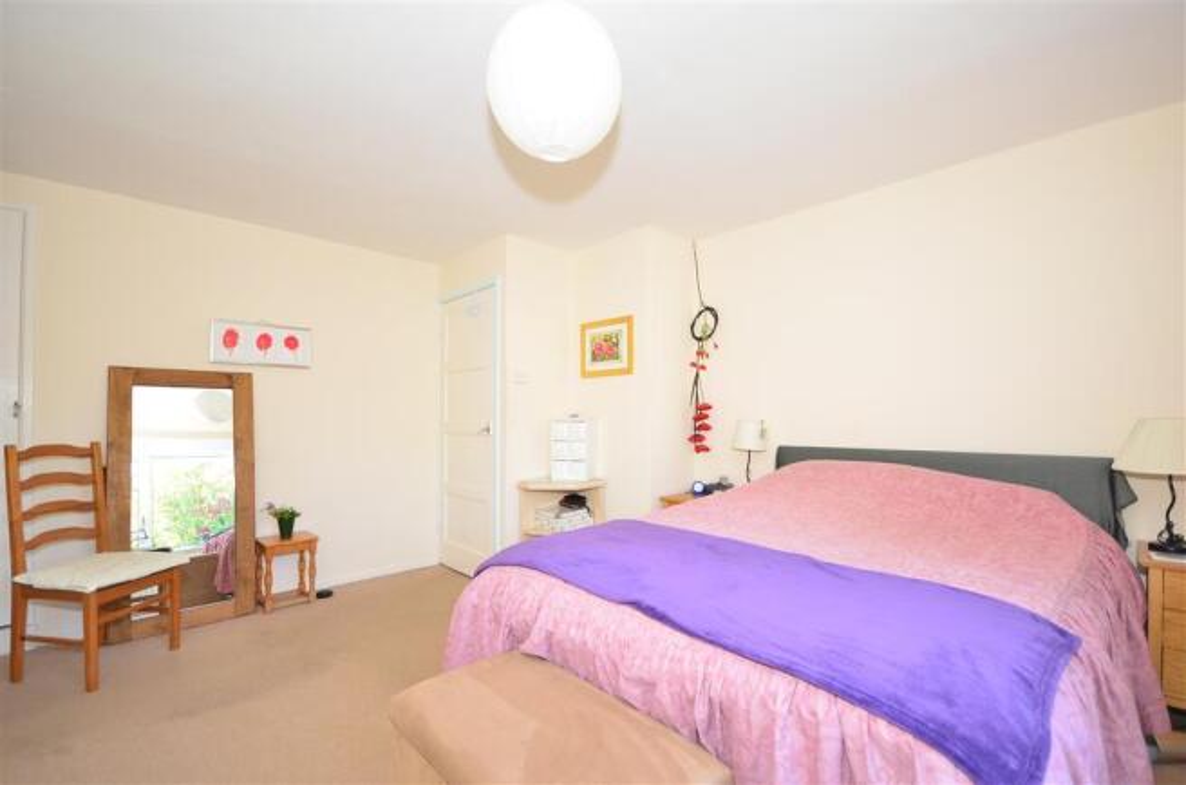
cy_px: 392
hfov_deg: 100.5
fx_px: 493
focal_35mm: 15
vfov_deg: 77.0
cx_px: 593
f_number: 4.5
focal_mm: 10
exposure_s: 1/30
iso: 200
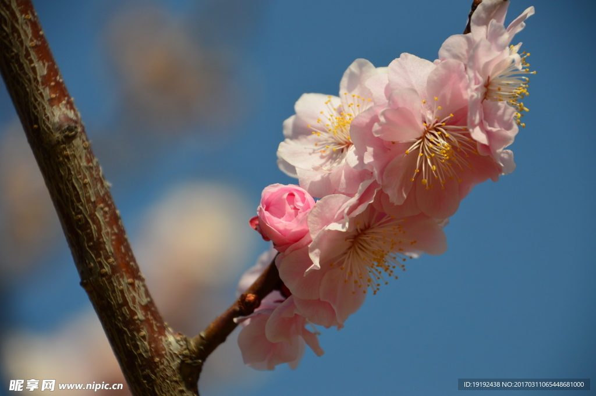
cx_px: 298
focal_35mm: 450
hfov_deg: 4.6
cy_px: 198
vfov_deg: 3.1
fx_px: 7444
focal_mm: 300
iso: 200
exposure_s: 1/1250
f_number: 6.3
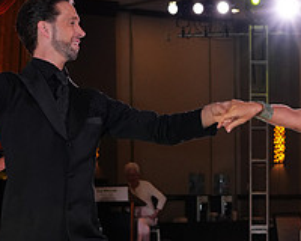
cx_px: 198
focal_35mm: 144
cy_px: 318
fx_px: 1283
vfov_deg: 10.5
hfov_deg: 13.4
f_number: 5.6
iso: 1250
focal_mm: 53
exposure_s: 1/200
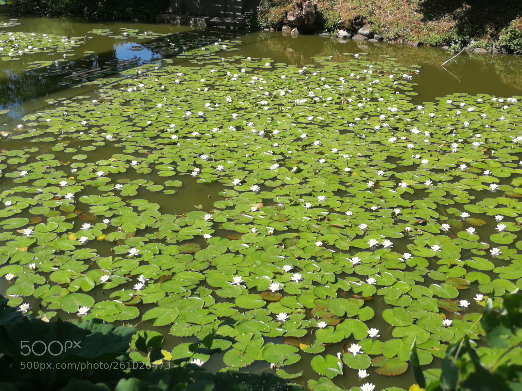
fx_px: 633
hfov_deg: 44.8
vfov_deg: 34.3
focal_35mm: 42
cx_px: 261
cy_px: 196
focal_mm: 3.95
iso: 50
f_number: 4
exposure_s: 1/780
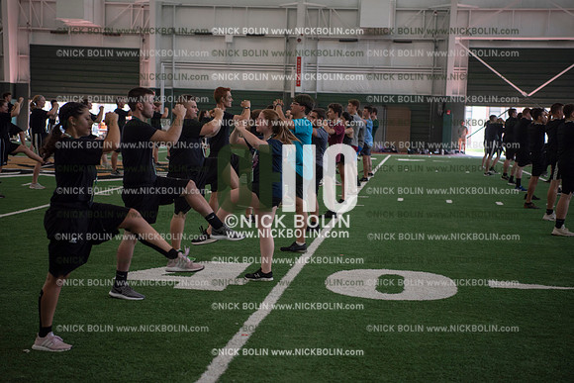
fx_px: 1116
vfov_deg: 19.5
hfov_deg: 28.8
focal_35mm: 70
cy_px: 192
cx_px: 287
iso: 640
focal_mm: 70
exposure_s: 1/320
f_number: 3.2
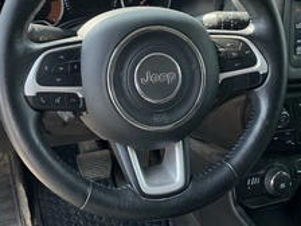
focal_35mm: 50
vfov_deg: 28.6
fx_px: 435
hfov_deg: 38.1
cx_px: 128
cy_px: 51
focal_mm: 3
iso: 32
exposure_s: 1/140
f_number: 1.8
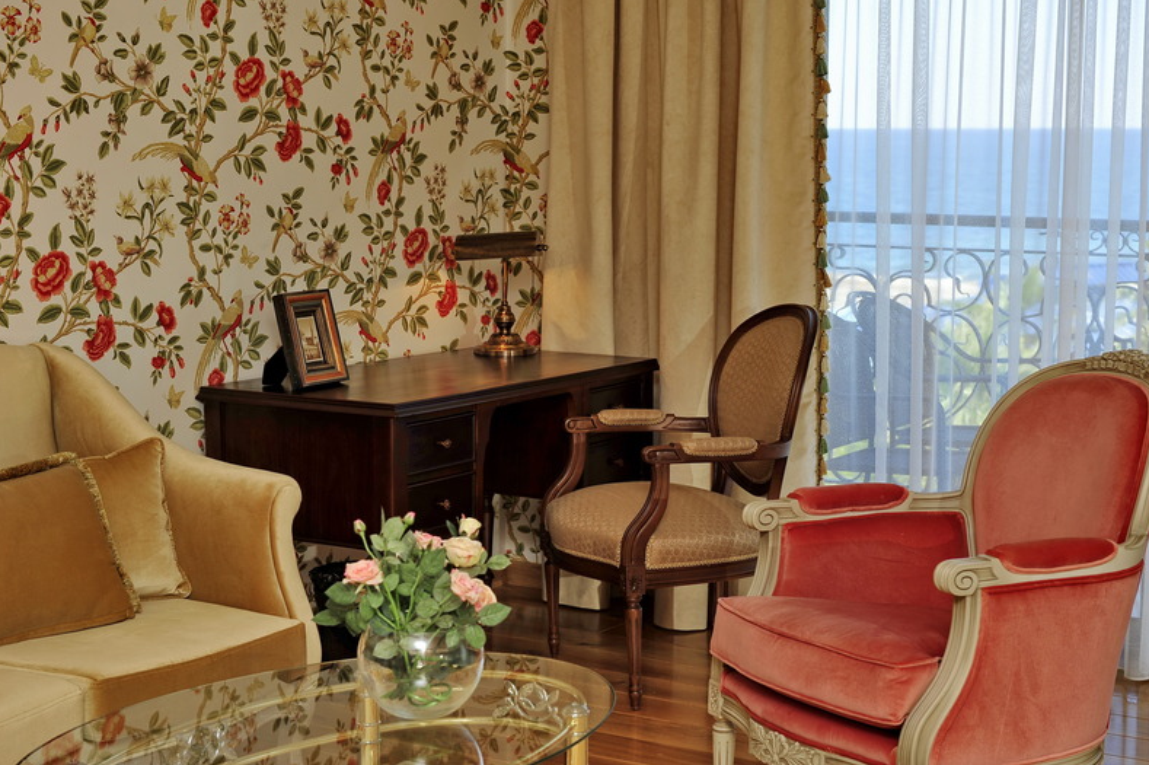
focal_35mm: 71
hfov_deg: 28.5
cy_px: 383
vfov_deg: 19.2
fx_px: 2265
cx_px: 577
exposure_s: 1/60
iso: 200
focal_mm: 70
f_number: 7.1
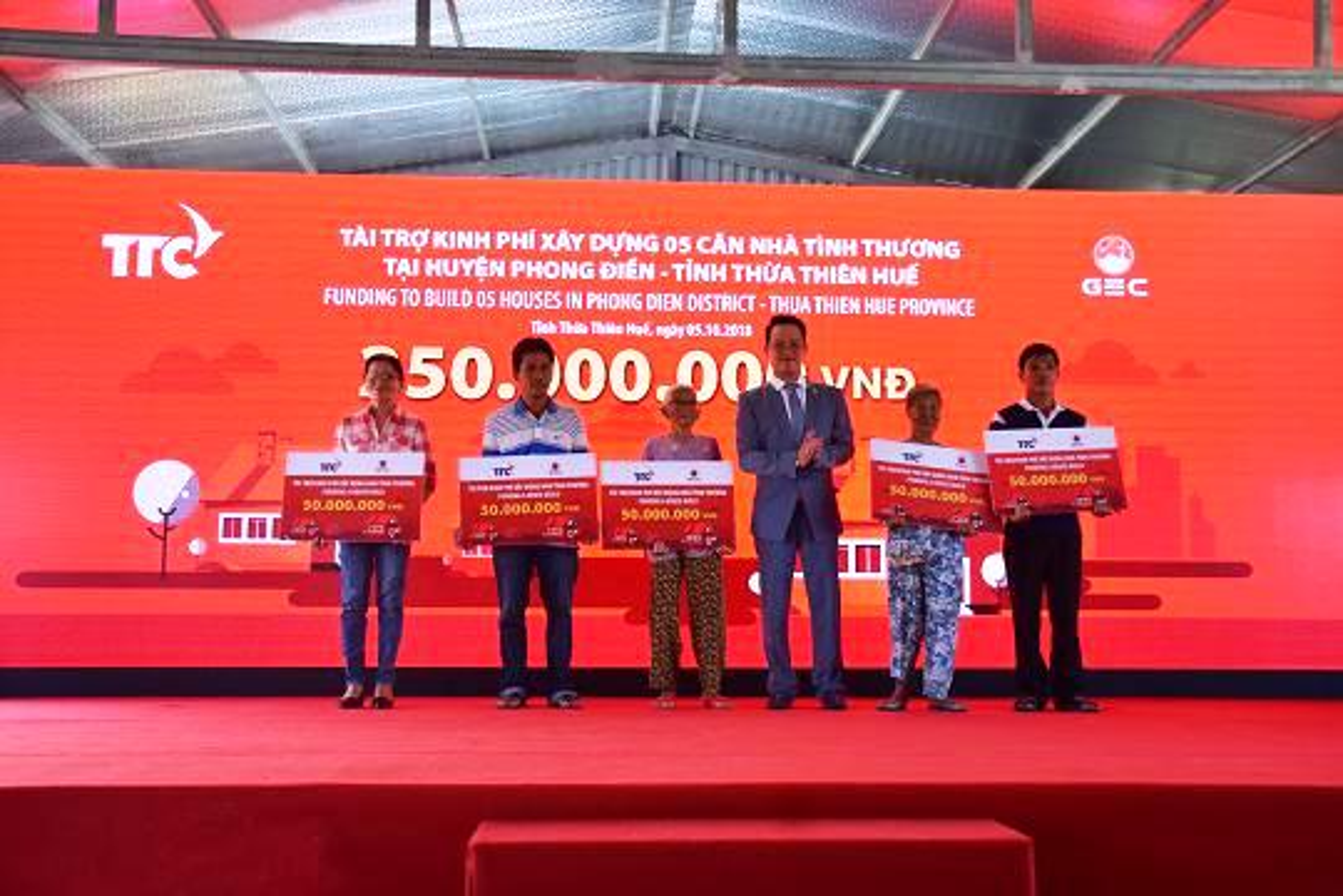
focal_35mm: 39
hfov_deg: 49.6
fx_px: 1455
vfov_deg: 34.2
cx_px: 672
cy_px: 448
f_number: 5
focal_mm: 26
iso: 640
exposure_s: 1/100
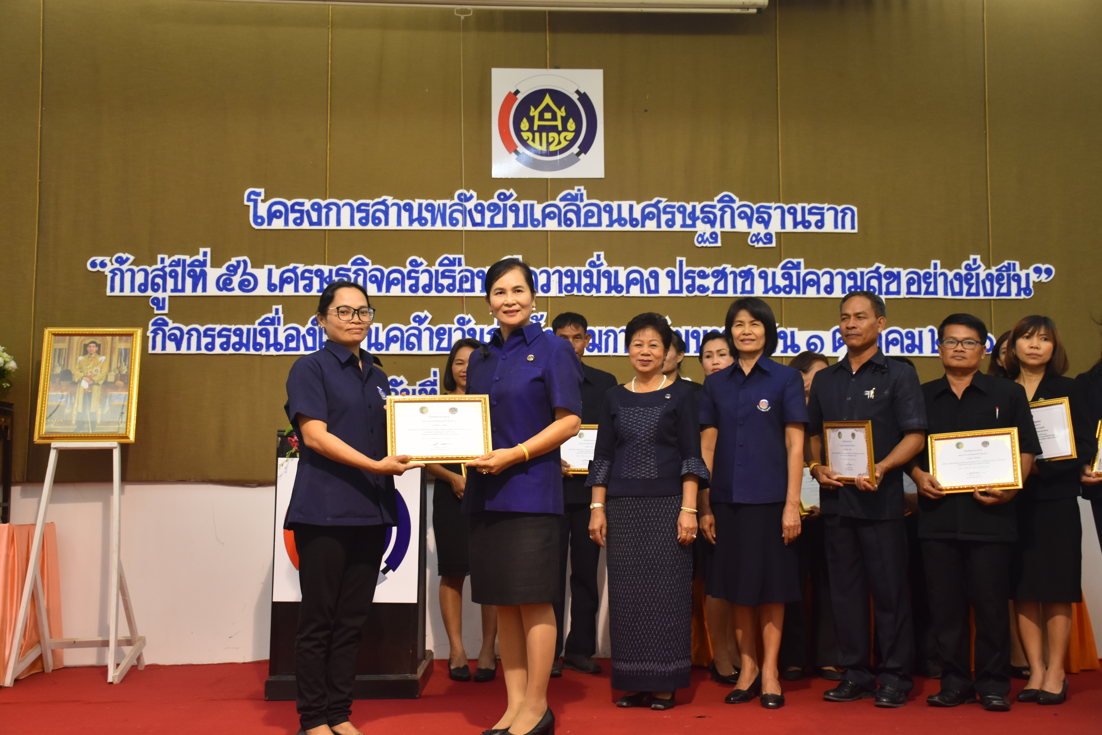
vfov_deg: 33.0
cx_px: 551
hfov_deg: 47.9
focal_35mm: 40
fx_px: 1240
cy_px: 368
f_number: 4
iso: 800
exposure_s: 1/60
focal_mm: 27
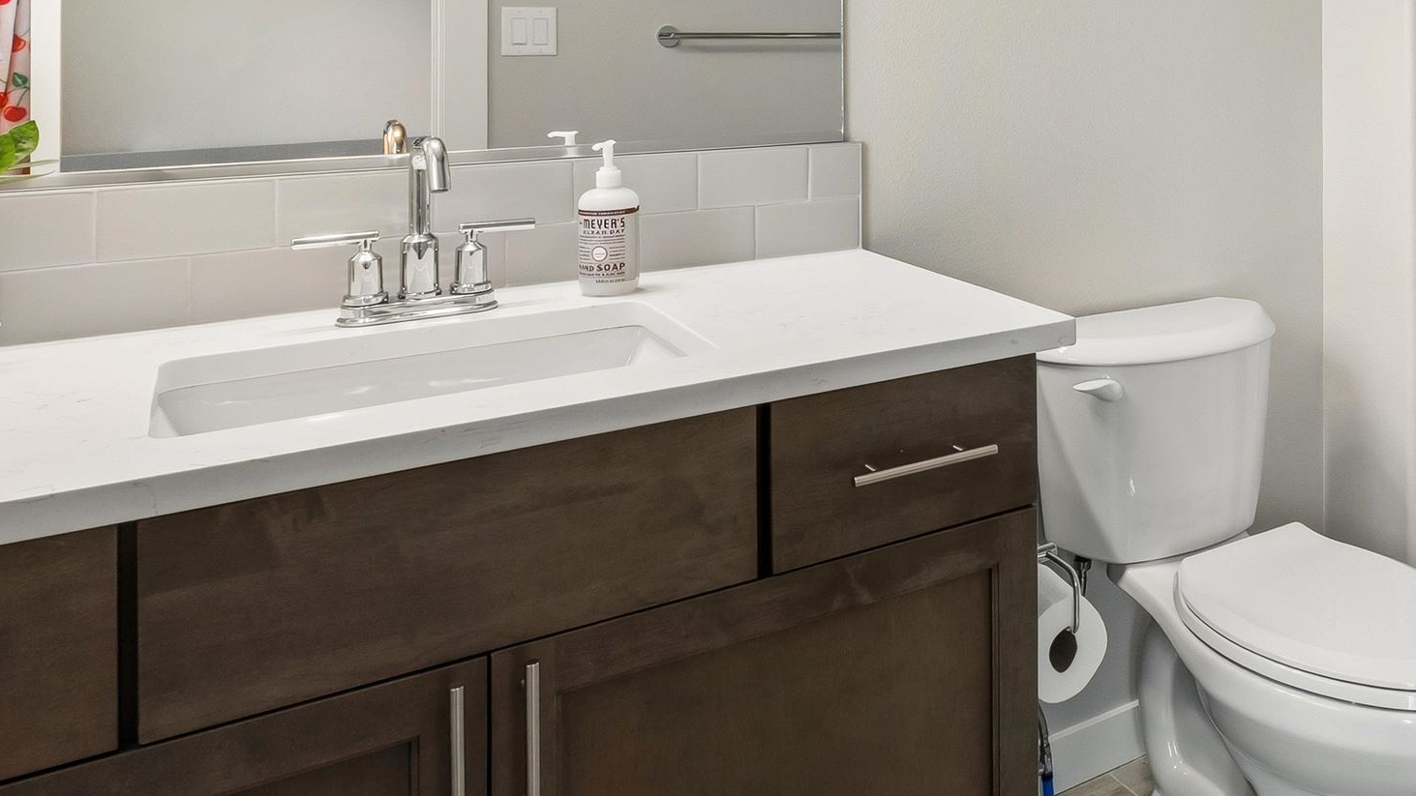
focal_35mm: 33
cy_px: 37
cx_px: 1173
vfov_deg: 33.2
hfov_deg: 54.5
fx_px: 1239
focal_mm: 10
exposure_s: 1/15
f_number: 8
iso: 250
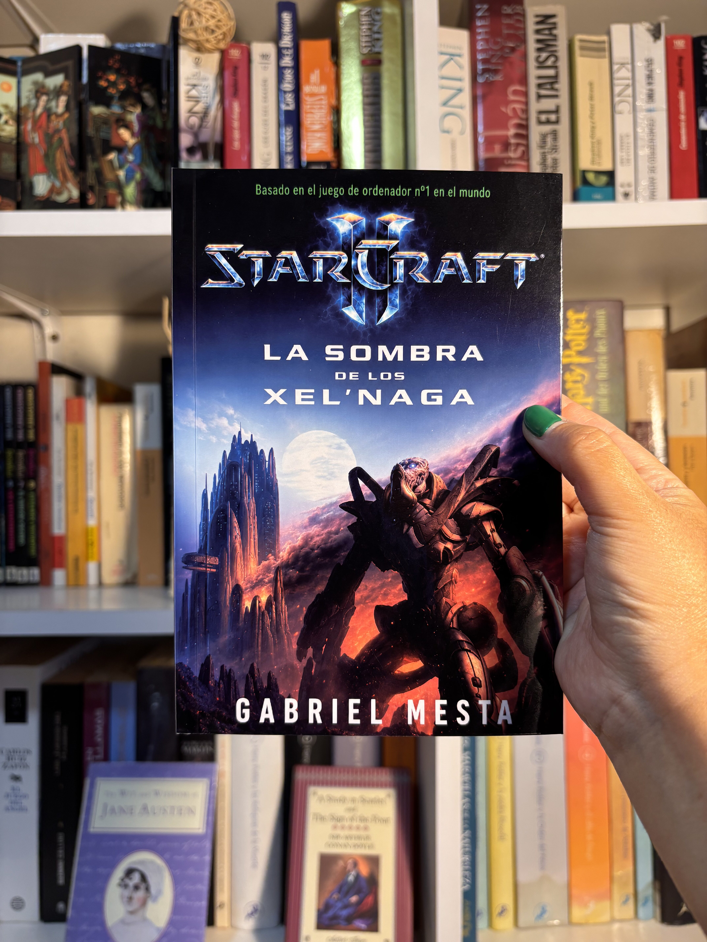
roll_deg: -0.3
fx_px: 708
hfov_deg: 53.1
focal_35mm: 26
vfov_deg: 67.3
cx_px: 354
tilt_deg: +1.8
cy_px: 471
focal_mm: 5.96
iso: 80
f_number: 1.6
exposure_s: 1/50
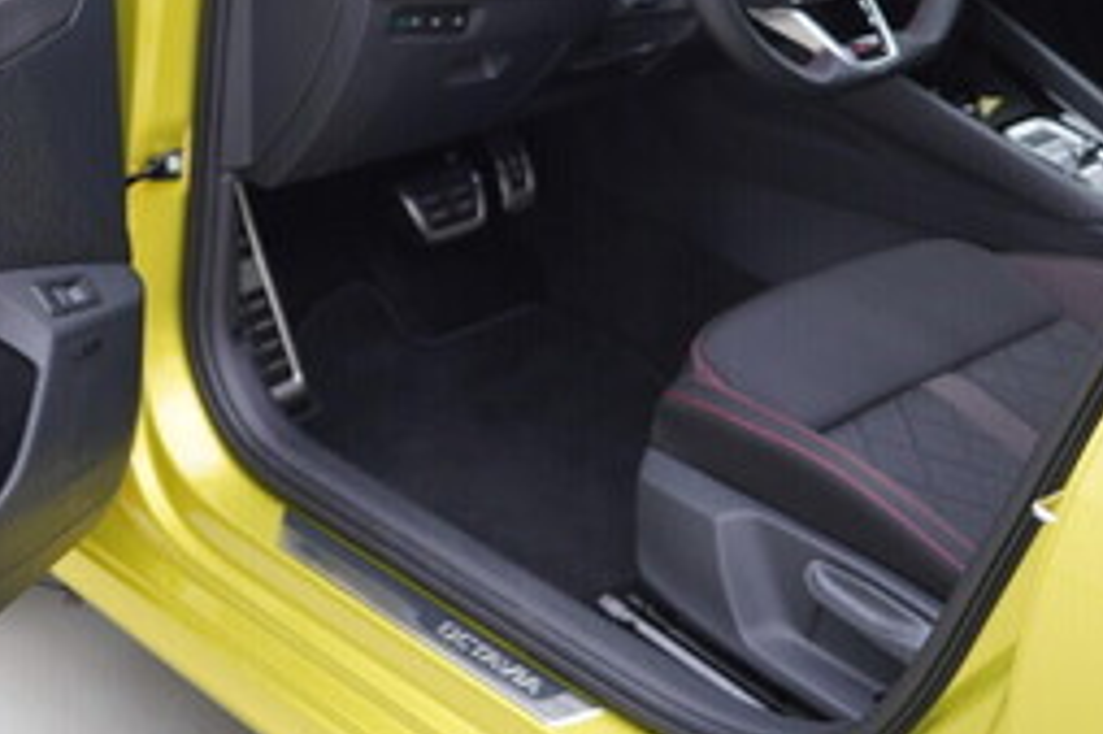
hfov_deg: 25.4
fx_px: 2388
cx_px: 169
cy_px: 215
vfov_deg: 17.4
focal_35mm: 78
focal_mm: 24
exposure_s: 1/40
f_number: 2.8
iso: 160
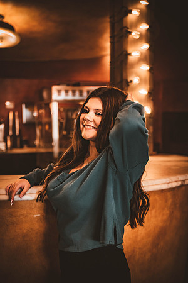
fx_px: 431
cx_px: 94
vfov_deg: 36.2
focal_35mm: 55
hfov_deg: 24.6
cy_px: 142
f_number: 2.8
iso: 1600
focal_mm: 55
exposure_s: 1/125
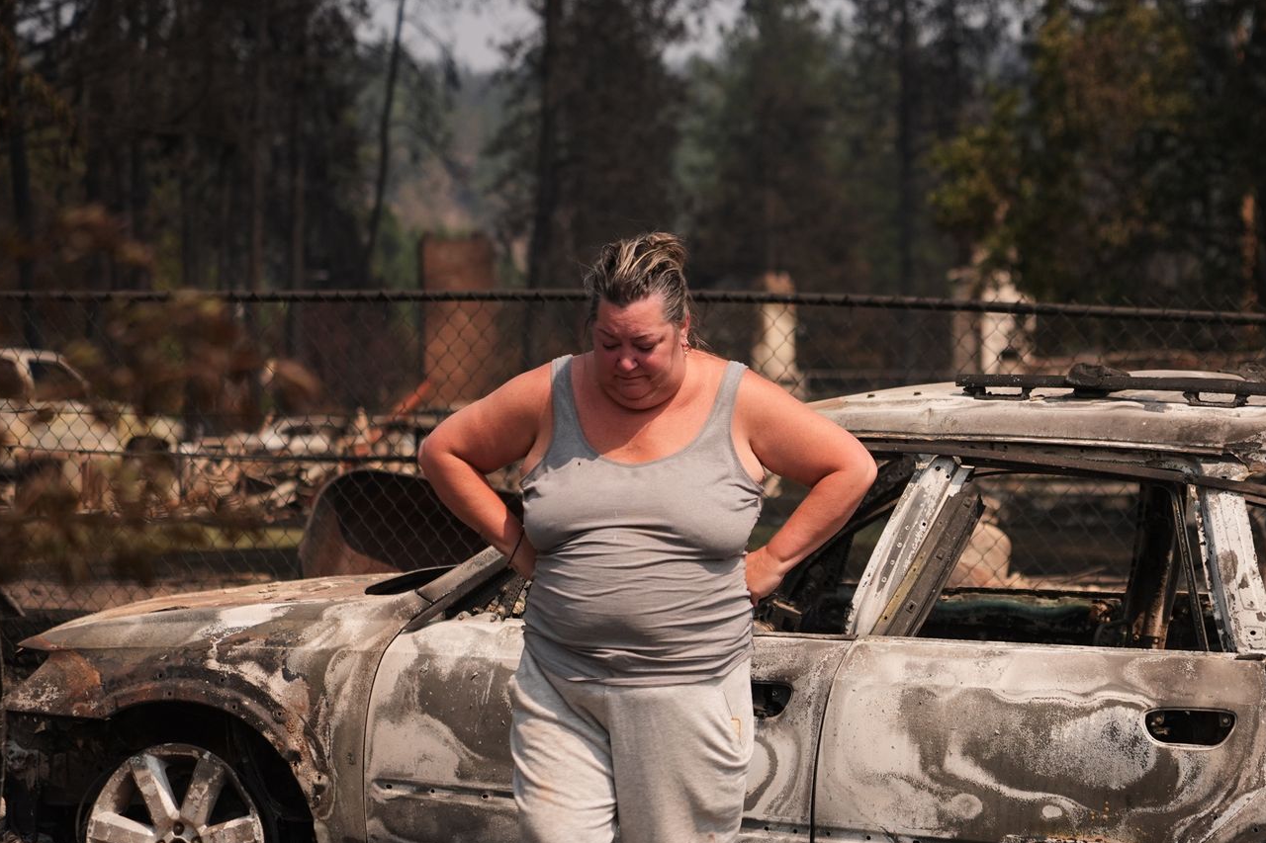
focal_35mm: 112
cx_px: 1000
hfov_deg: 18.1
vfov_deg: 12.2
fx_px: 3938
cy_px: 574
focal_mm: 70
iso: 400
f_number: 2.8
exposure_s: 1/10000
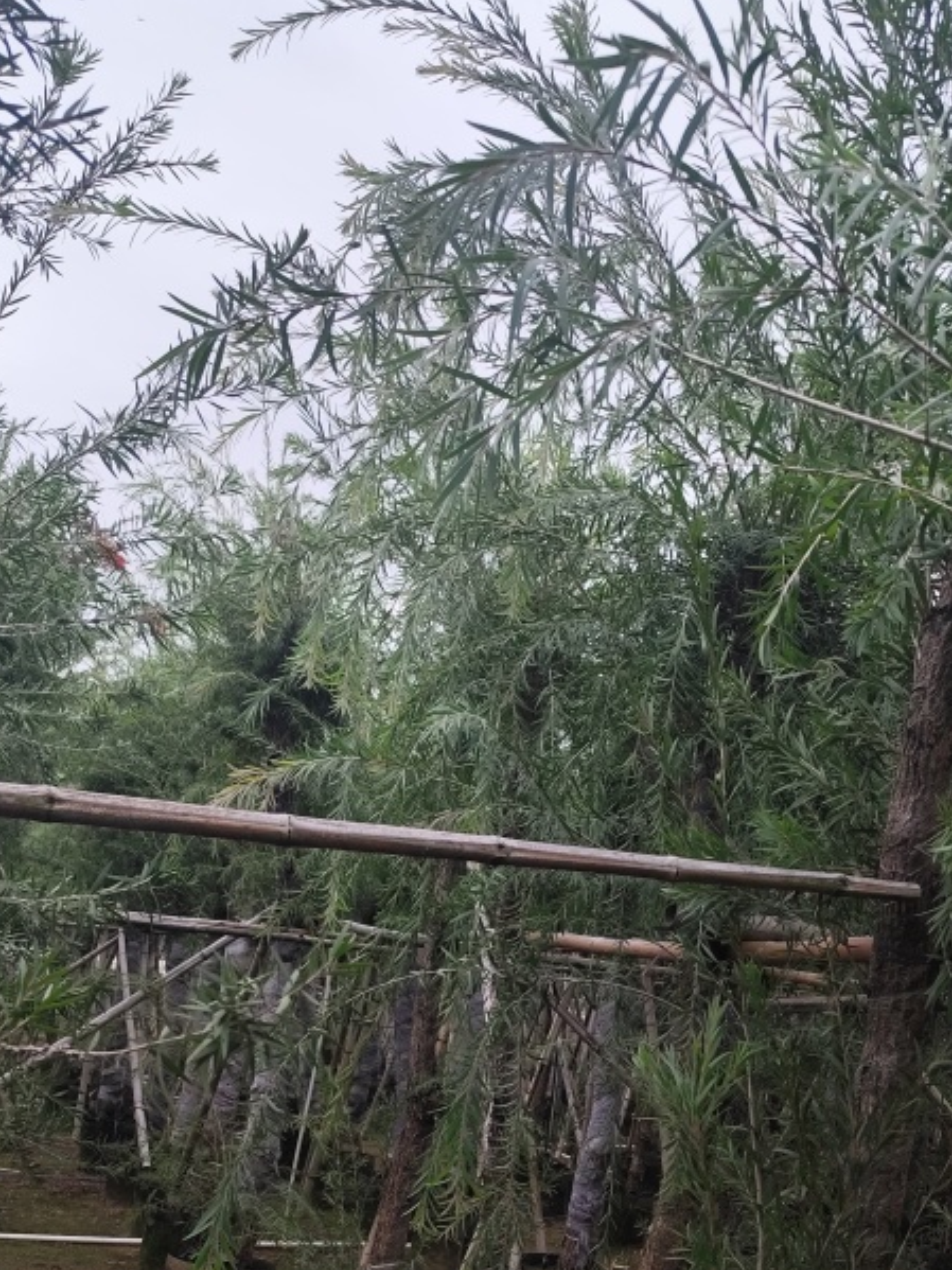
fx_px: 1504
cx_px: 615
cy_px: 1008
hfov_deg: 34.9
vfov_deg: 43.7
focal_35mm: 41
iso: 50
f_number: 1.65
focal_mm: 6.19
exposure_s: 1/315
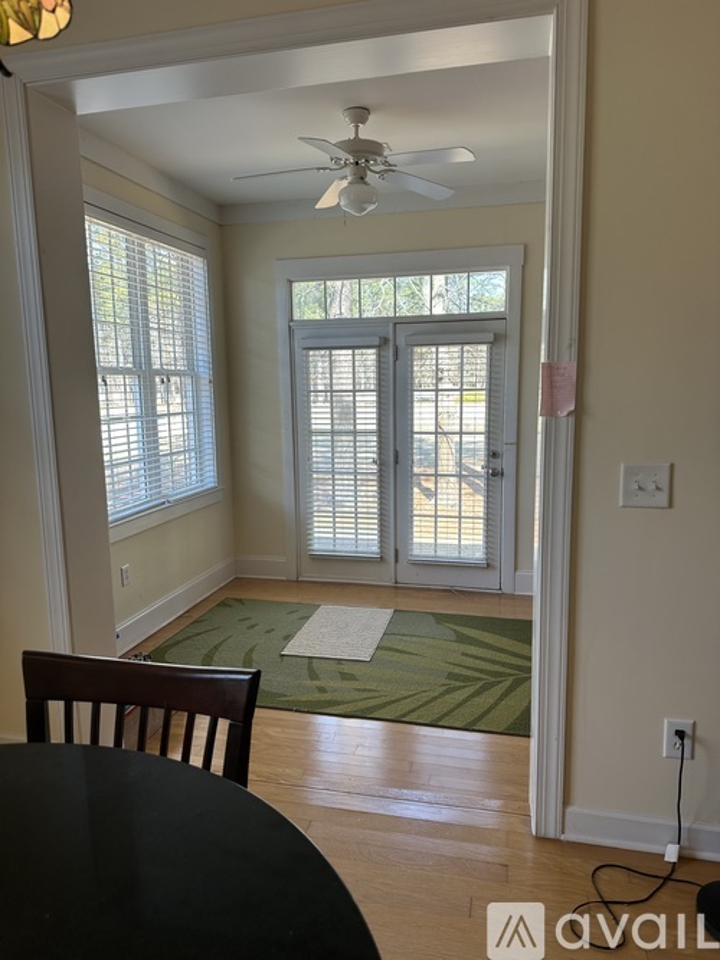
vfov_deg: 71.6
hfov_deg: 56.8
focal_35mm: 24
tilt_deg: -8.5
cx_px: 360
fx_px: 666
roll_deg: +0.2
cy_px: 480
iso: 80
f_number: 1.78
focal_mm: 6.86
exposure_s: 1/186
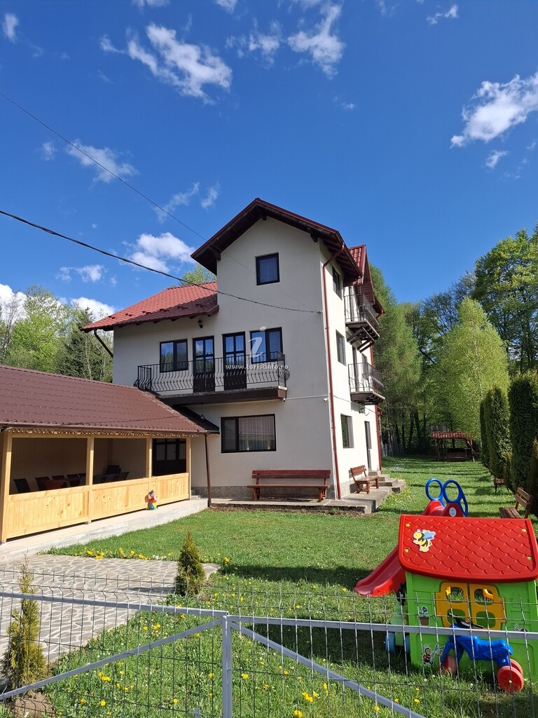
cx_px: 269
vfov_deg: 73.9
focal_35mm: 23
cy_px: 359
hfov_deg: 58.9
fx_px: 477
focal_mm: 5.54
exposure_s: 1/1256
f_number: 1.8
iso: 50
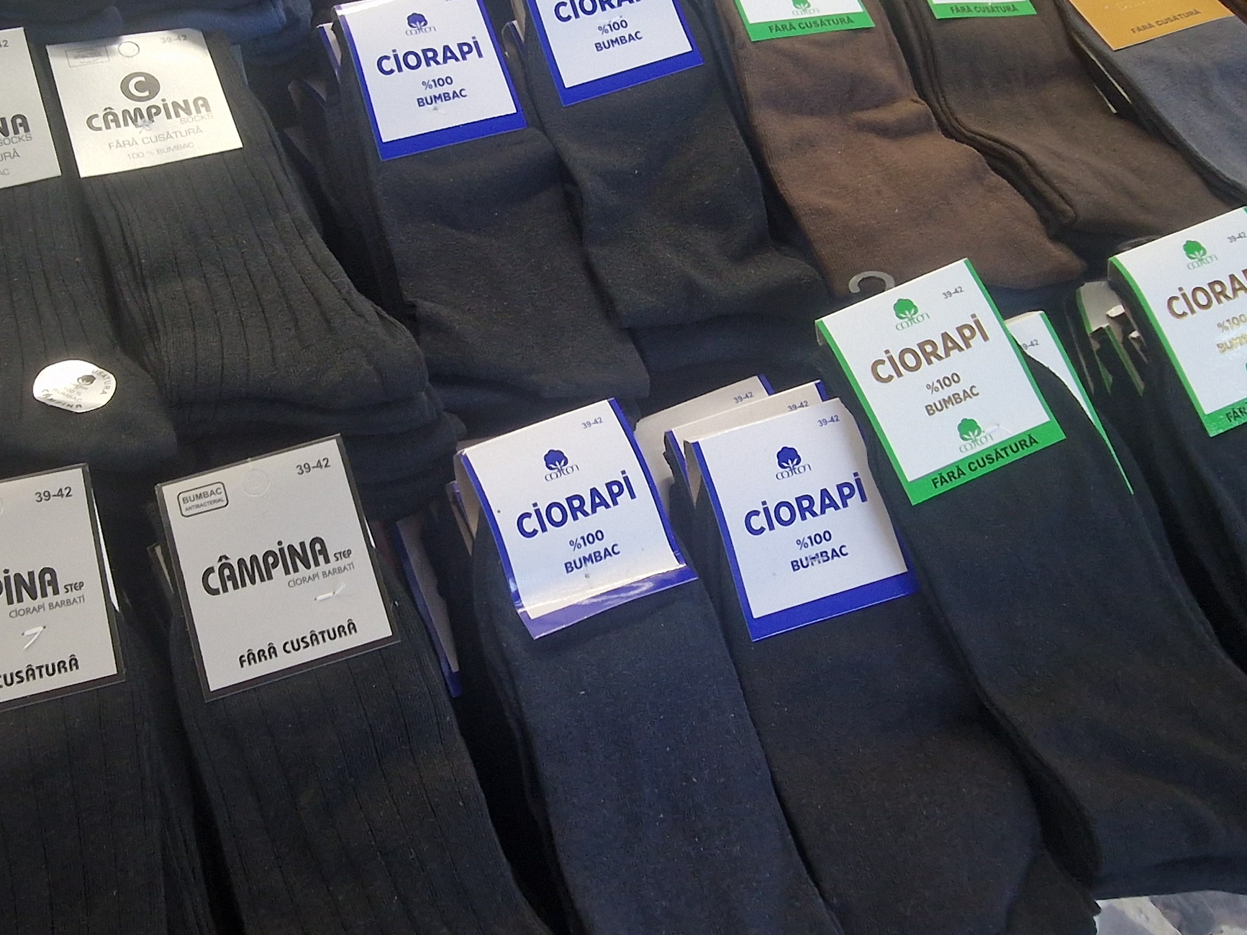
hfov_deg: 58.8
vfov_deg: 46.1
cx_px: 432
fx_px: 1081
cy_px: 311
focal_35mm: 30
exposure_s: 1/50
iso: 200
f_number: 2.2
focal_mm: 2.2
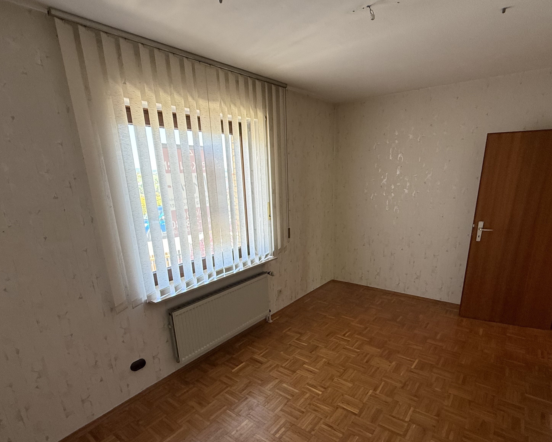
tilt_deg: -16.8
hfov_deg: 83.2
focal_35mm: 19
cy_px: 268
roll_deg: +2.1
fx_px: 310
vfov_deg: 70.0
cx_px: 287
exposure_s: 1/100
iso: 200
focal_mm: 2.22
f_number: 2.2
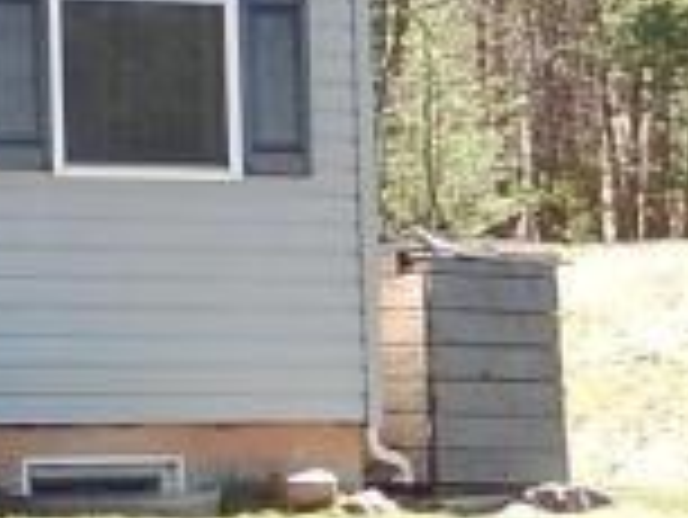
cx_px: -1295
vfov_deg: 6.1
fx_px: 4794
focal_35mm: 241
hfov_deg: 7.4
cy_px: -176
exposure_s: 1/200
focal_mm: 6.5
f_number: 4
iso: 125
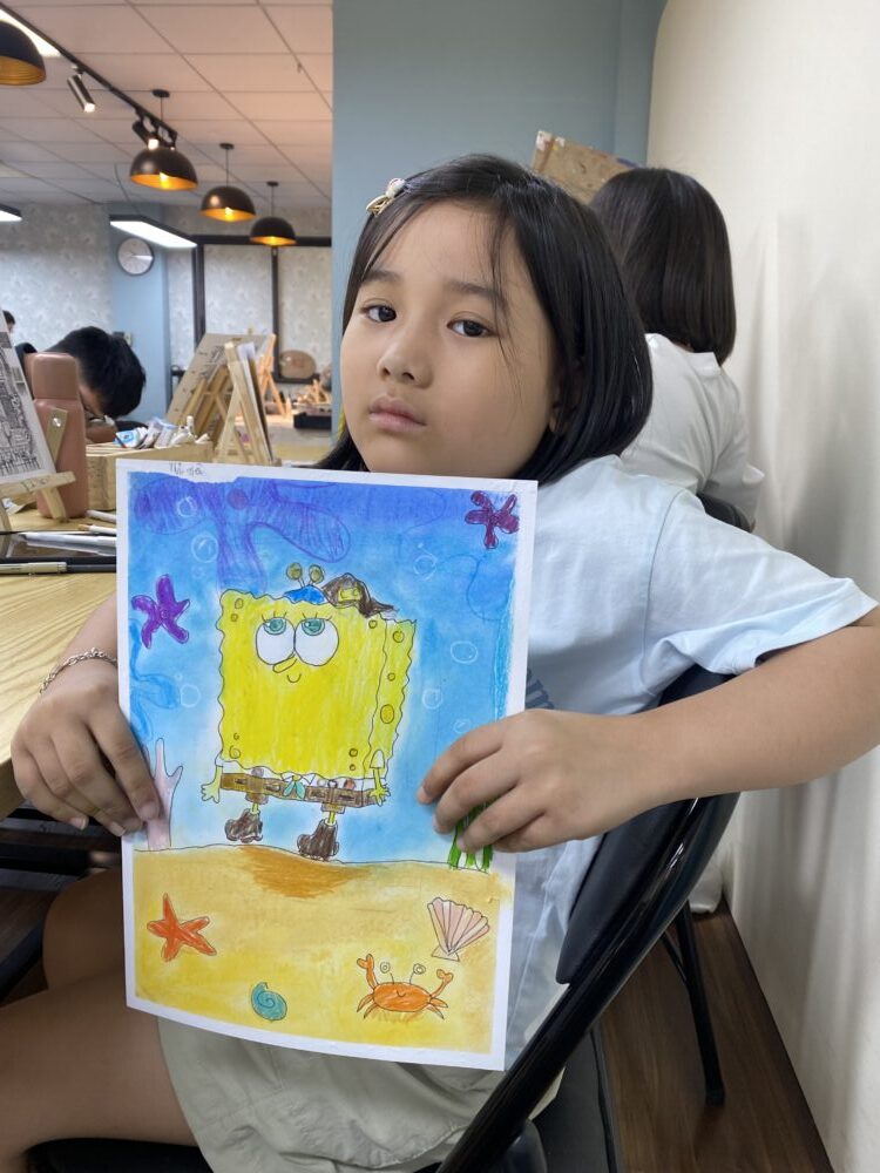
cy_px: 586
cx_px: 440
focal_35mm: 26
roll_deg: -1.9
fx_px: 881
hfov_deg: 53.1
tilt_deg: -10.5
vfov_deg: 67.3
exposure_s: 1/100
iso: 80
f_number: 1.8
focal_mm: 4.25
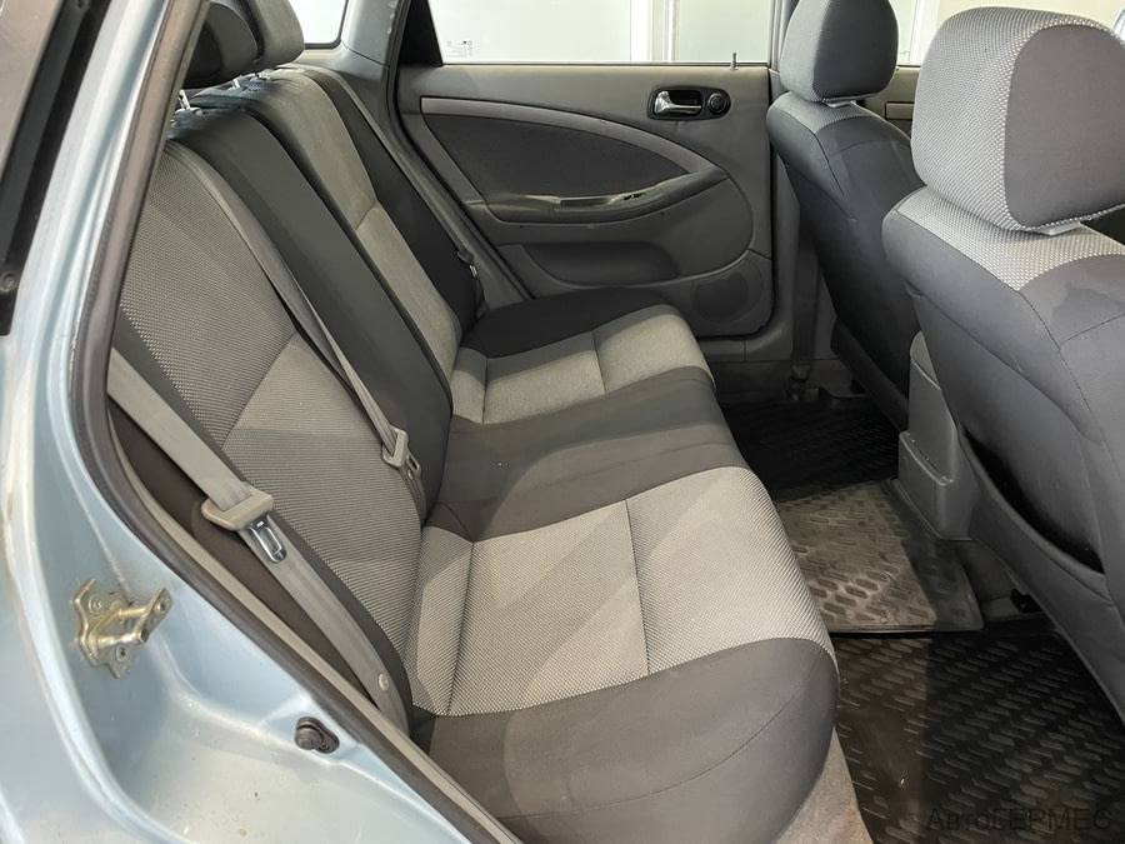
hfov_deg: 67.3
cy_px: 422
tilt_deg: -28.0
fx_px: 845
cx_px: 562
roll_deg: +2.9
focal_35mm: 26
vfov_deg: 53.1
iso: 640
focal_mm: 4.2
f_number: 1.6
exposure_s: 1/33
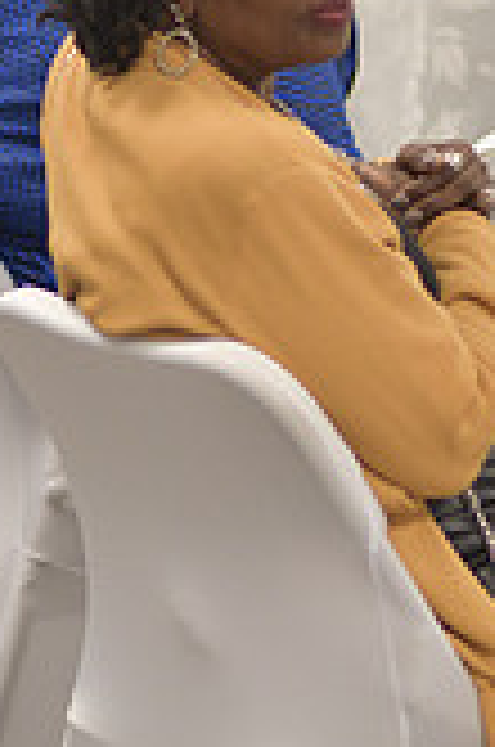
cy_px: 342
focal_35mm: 346
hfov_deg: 4.0
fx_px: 7173
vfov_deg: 6.0
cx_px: 356
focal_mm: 85
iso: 800
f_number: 2
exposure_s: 1/200
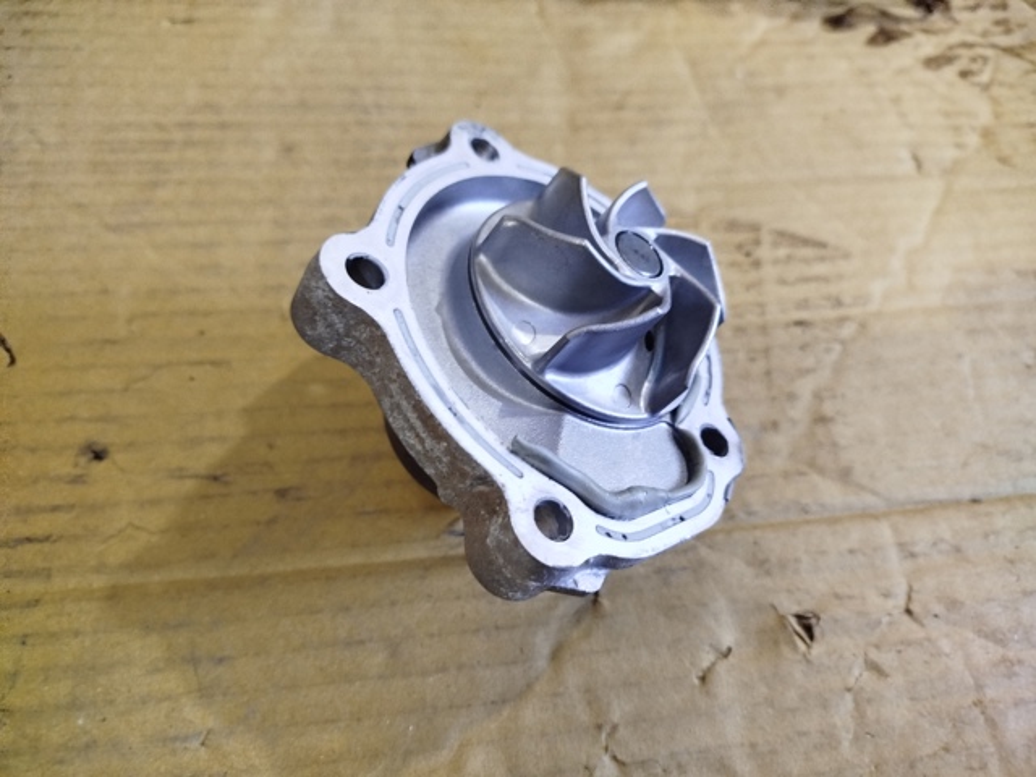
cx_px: 518
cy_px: 388
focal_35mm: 24
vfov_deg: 56.8
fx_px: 718
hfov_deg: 71.6
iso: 800
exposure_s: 1/33
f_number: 1.7
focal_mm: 5.31
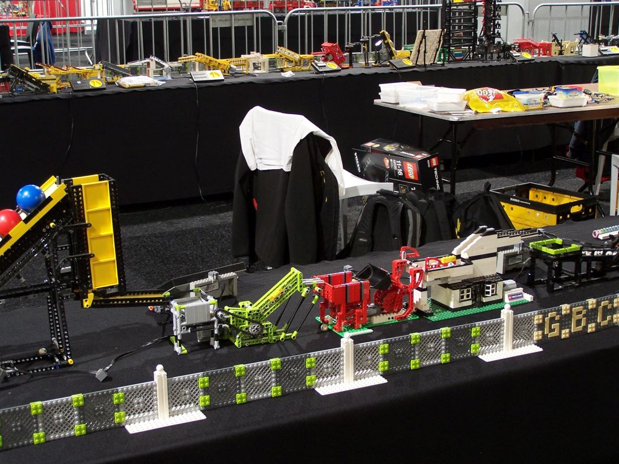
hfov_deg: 32.7
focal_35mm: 59
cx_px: 310
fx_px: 1055
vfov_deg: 24.8
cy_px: 232
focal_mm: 9.8
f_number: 3.1
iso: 80
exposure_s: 1/2
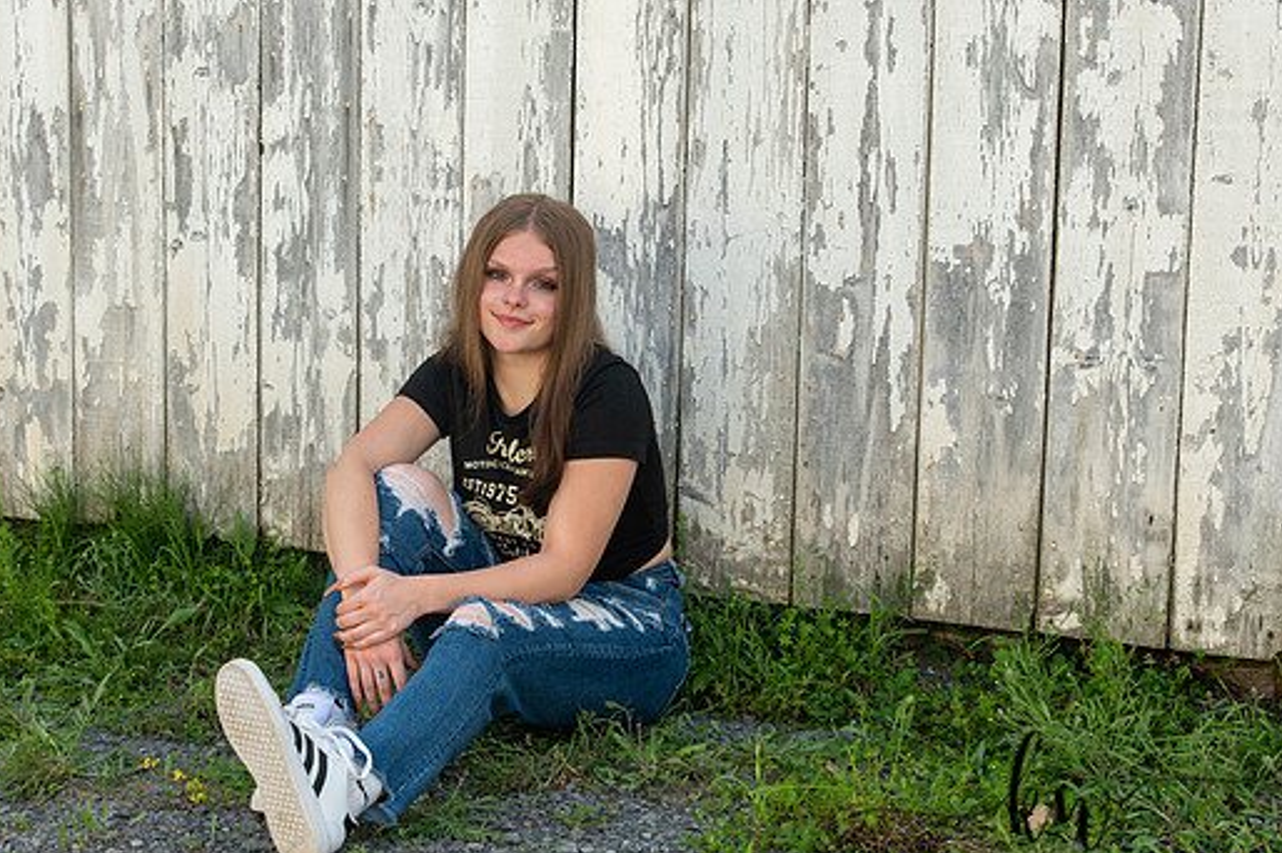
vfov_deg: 17.2
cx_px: 571
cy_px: 474
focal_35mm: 79
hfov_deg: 25.7
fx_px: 2811
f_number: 6.3
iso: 400
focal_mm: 70
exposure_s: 1/250
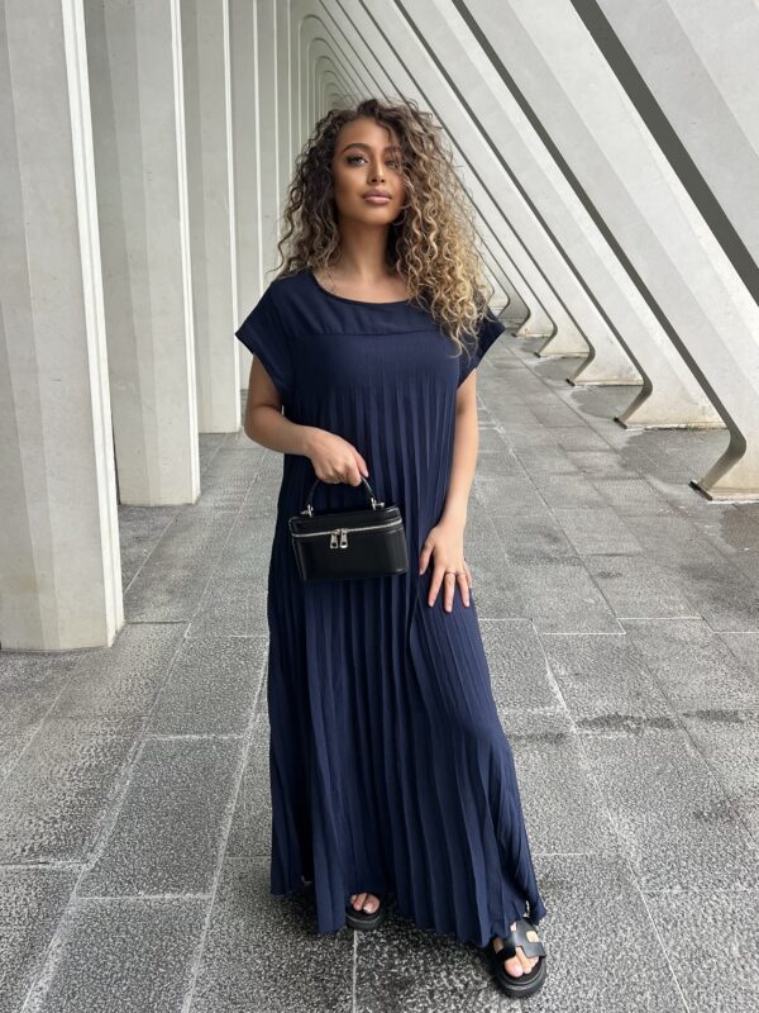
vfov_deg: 67.3
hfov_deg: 53.1
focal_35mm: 26
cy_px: 506
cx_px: 380
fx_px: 760
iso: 80
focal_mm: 5.7
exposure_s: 1/121
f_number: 1.5
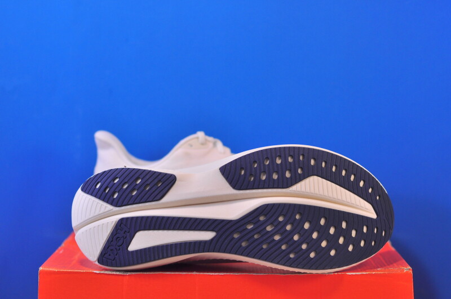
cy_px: 150
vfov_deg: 18.1
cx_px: 226
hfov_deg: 27.0
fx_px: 938
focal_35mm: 75
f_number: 2.5
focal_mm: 50
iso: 250
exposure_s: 1/320
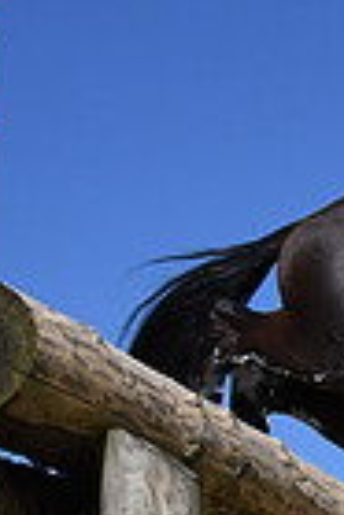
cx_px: 965
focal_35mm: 175
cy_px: 358
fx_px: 2502
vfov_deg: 11.7
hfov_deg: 7.2
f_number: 8
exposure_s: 1/4000
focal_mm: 28
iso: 800
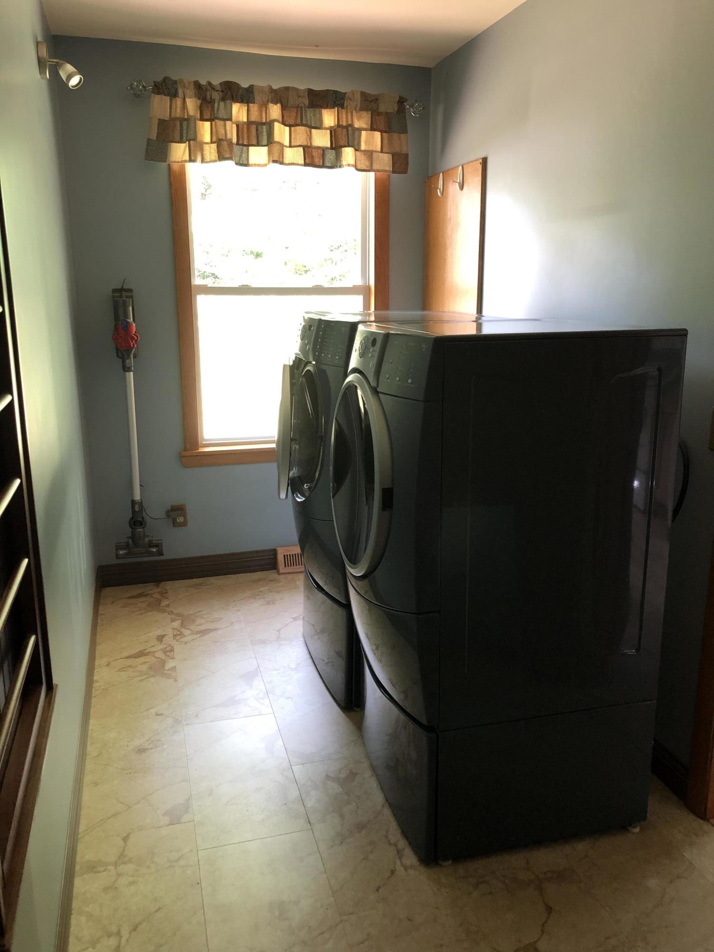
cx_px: 357
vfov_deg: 63.4
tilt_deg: -13.4
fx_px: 770
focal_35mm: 28
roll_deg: -0.2
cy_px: 476
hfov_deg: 49.7
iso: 40
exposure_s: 1/17
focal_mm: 4
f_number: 1.8
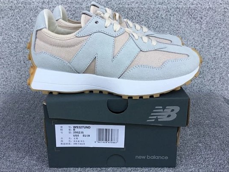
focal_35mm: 37
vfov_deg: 38.7
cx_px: 113
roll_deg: +0.2
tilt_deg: -20.7
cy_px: 86
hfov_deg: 50.1
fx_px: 245
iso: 25
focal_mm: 3.3
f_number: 2.4
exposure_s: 1/309
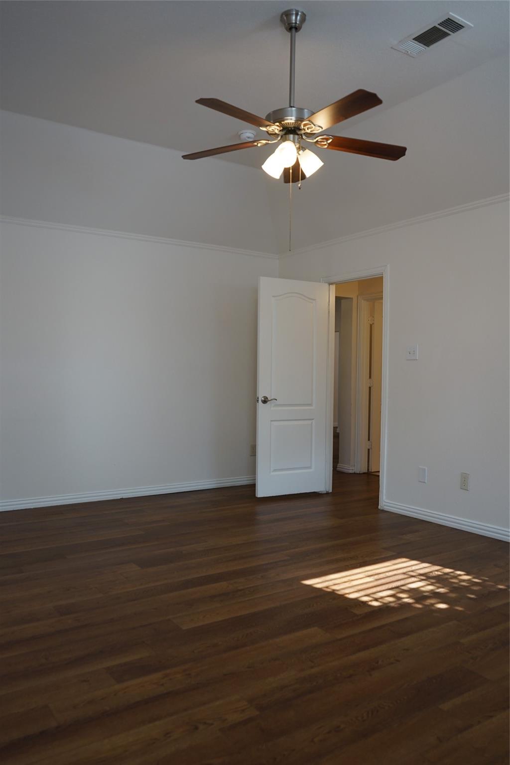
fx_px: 595
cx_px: 255
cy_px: 382
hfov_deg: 46.4
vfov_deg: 65.5
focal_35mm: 28
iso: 500
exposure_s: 1/160
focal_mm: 28
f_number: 4
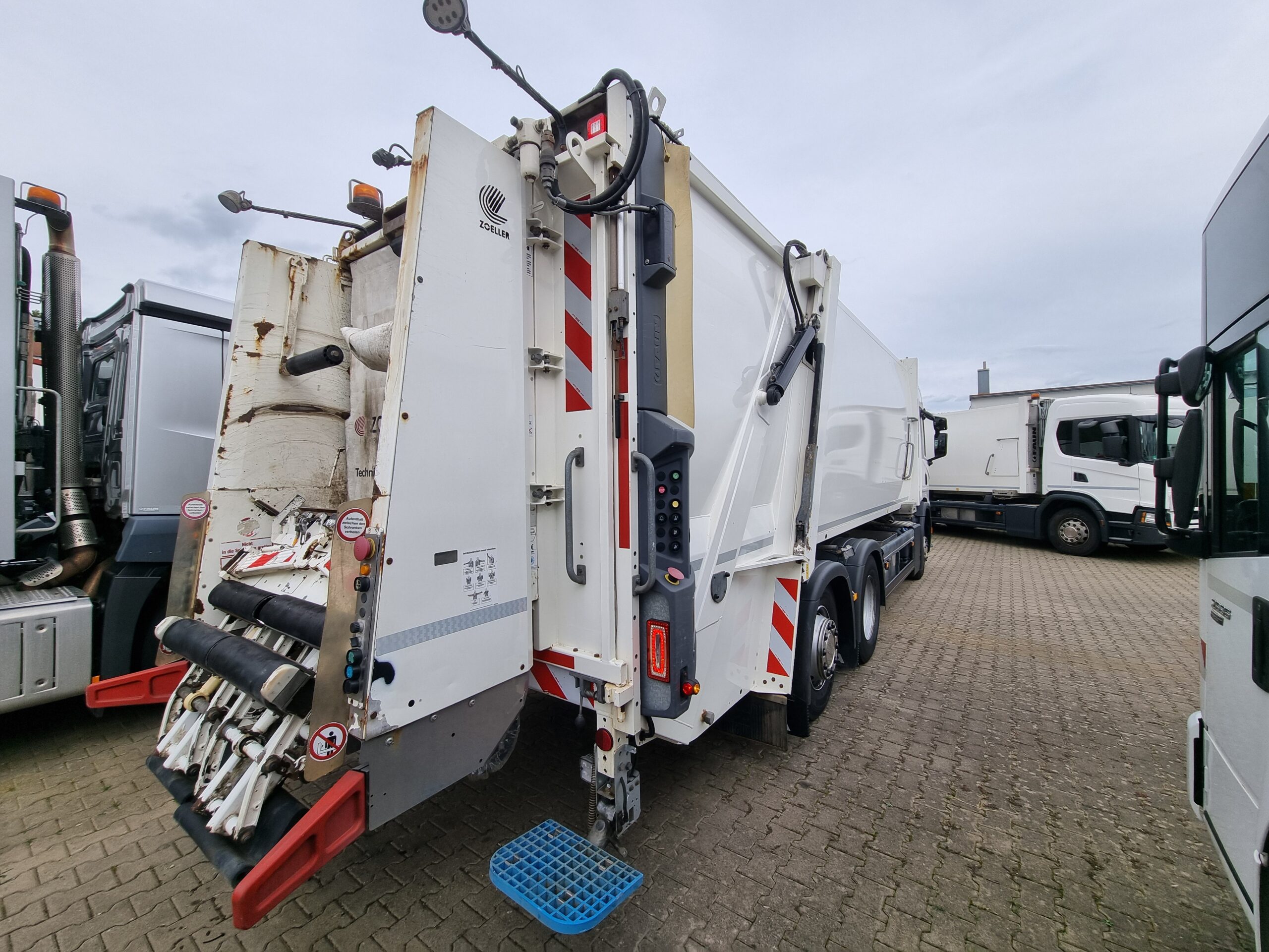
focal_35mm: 13
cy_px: 476
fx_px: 477
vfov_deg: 89.9
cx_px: 634
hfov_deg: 106.2
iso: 50
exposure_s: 1/1272
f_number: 2.2
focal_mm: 2.2
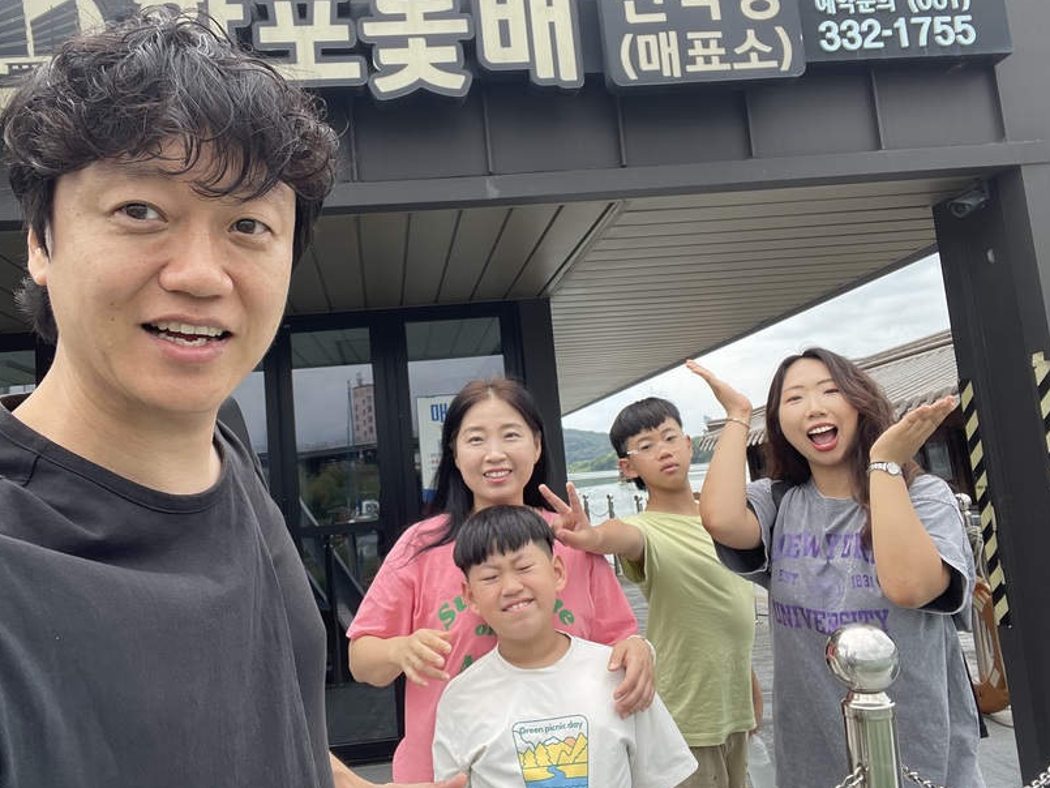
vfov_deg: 49.6
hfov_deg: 63.3
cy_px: 346
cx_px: 484
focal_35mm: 28
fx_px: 849
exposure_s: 1/274
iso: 25
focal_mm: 2.71
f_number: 2.2
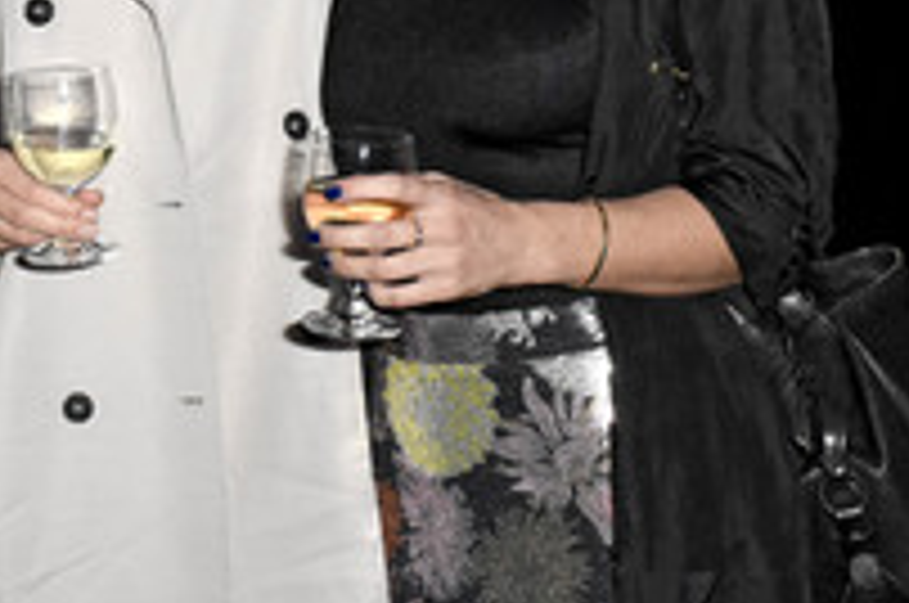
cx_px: 182
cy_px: -50
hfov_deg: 23.1
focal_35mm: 87
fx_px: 2193
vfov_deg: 15.3
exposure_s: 1/125
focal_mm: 26
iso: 3200
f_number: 6.3
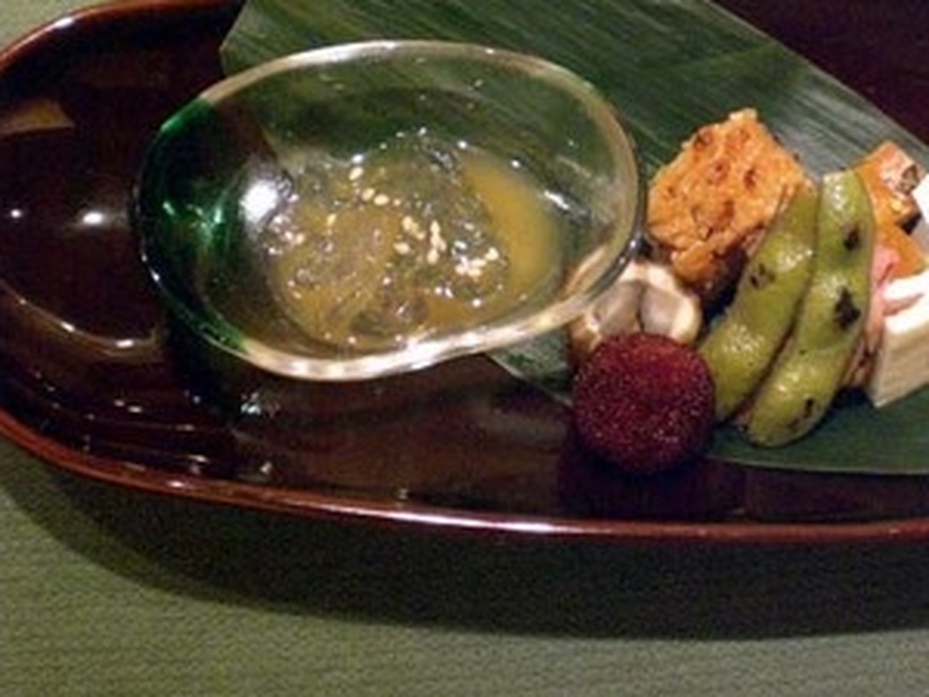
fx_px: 1530
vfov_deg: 25.4
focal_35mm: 57
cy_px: 177
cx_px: 687
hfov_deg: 33.2
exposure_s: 1/50
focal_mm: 6.3
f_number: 3.1
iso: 800
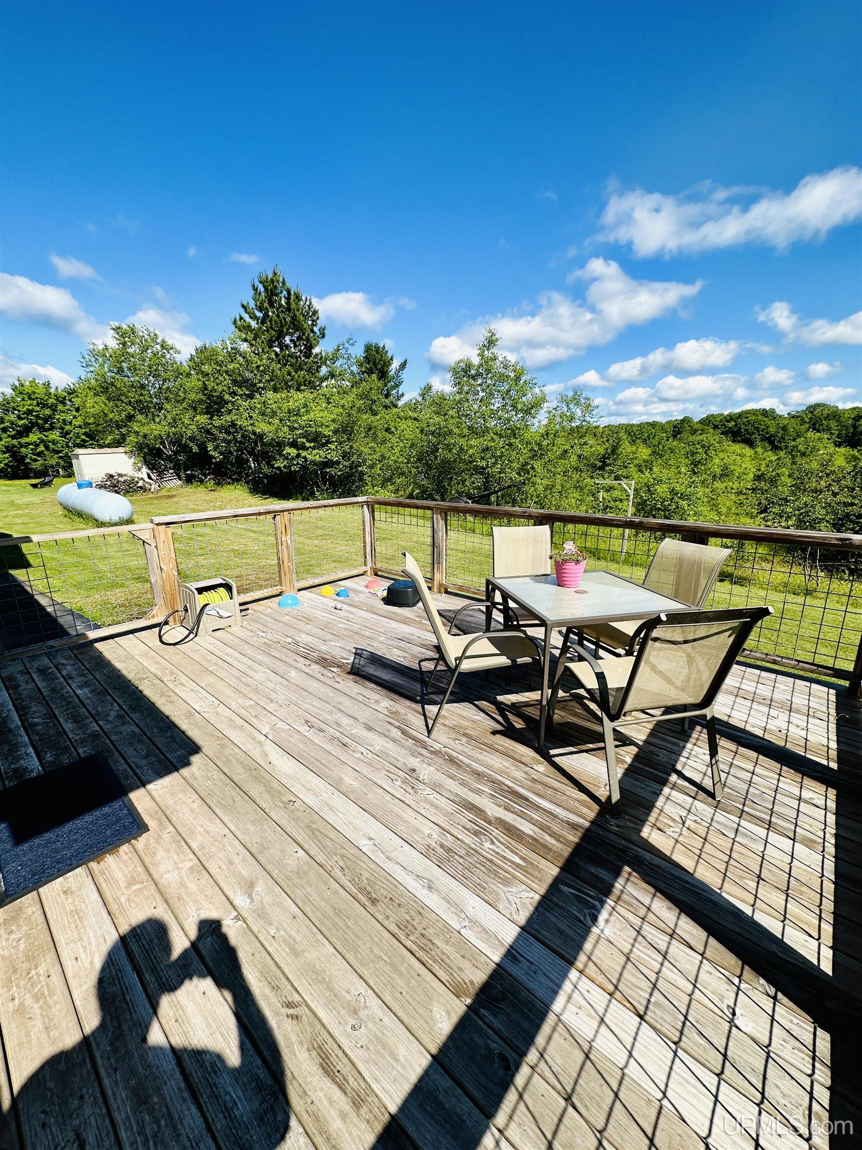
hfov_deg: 85.7
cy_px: 575
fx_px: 465
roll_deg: +0.9
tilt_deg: -15.5
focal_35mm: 14
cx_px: 431
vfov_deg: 102.1
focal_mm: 2.22
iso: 50
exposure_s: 1/1715
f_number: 2.2
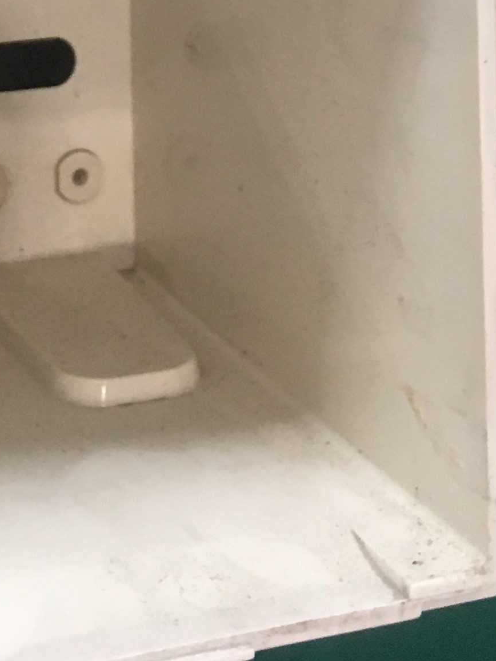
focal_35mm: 101
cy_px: -434
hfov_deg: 14.4
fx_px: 1930
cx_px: -4
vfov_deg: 16.9
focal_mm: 4.15
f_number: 2.2
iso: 125
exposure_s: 1/33
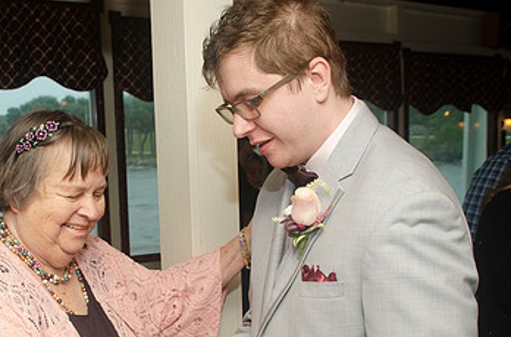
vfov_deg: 24.3
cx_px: 192
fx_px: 779
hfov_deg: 36.1
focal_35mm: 55
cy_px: 240
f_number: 5.6
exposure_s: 1/80
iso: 400
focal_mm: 22
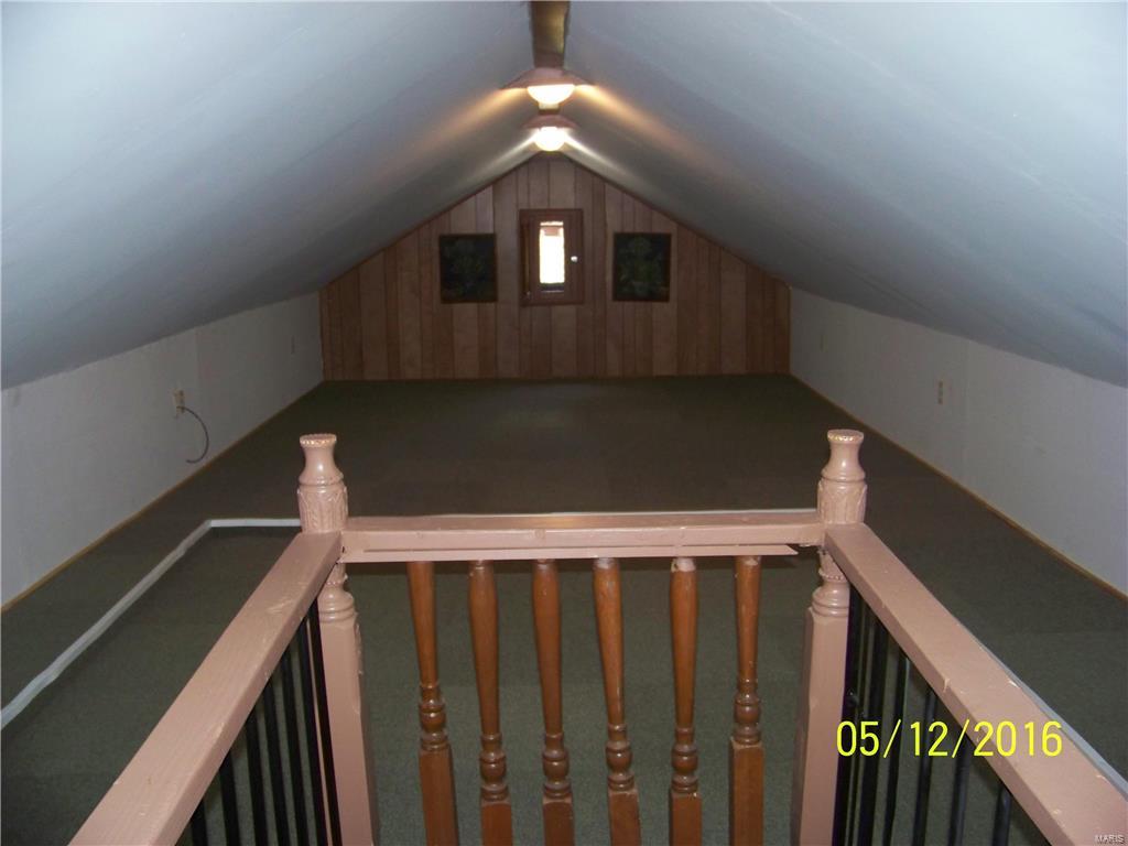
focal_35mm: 36
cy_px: 423
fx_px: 1173
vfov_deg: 39.7
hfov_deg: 51.4
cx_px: 564
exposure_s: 1/30
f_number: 2.8
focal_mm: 5.85
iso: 200
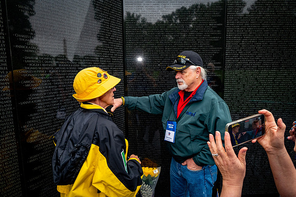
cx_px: 148
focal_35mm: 24
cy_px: 98
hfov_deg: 73.8
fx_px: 197
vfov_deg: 53.1
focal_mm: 24
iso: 2000
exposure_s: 1/640
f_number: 8
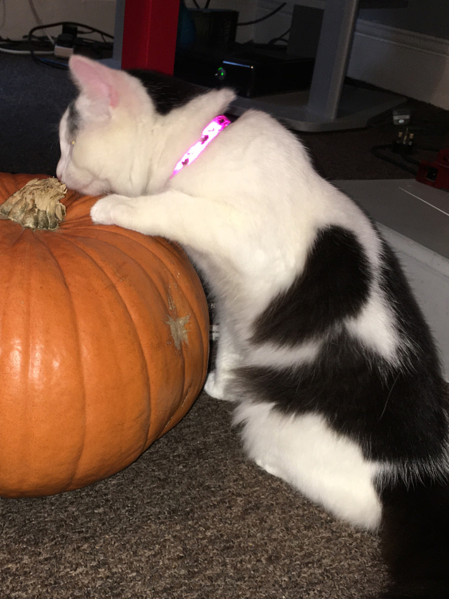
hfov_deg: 29.4
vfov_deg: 38.5
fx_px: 848
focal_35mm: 49
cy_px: 398
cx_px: 139
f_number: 2.2
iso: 50
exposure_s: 1/17
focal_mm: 4.15
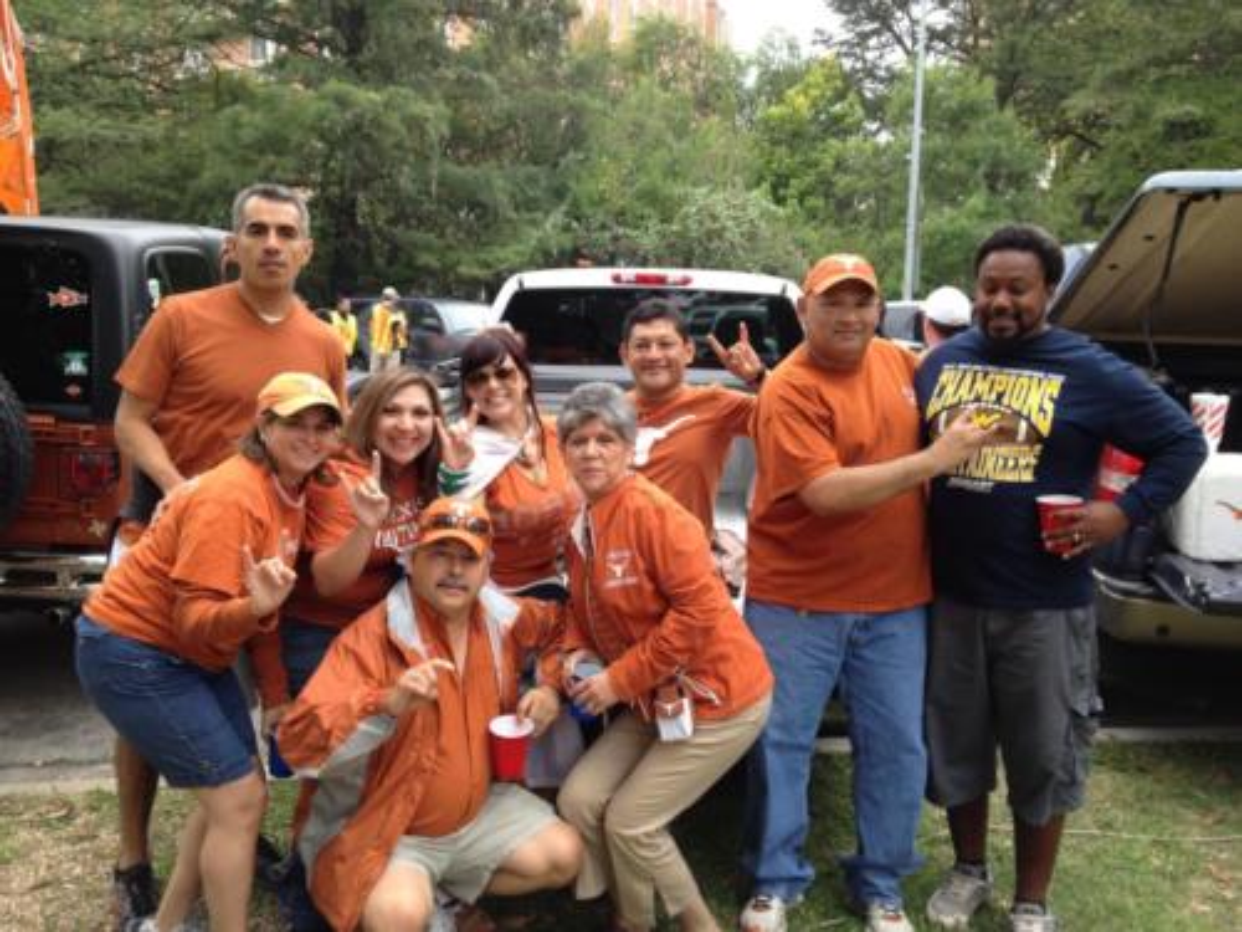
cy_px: 466
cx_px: 621
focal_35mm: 35
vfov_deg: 40.7
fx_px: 1256
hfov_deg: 52.6
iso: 64
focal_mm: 4.28
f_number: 2.4
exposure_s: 1/222
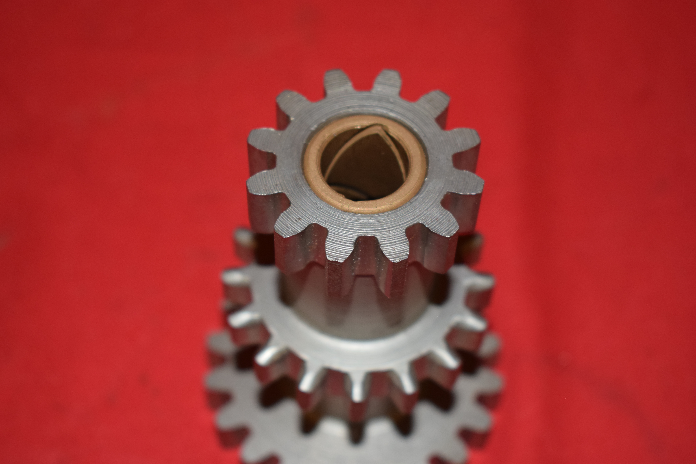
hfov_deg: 28.1
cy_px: 232
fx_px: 1392
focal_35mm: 72
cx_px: 348
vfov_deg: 18.9
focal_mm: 48
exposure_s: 1/160
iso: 640
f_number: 5.3
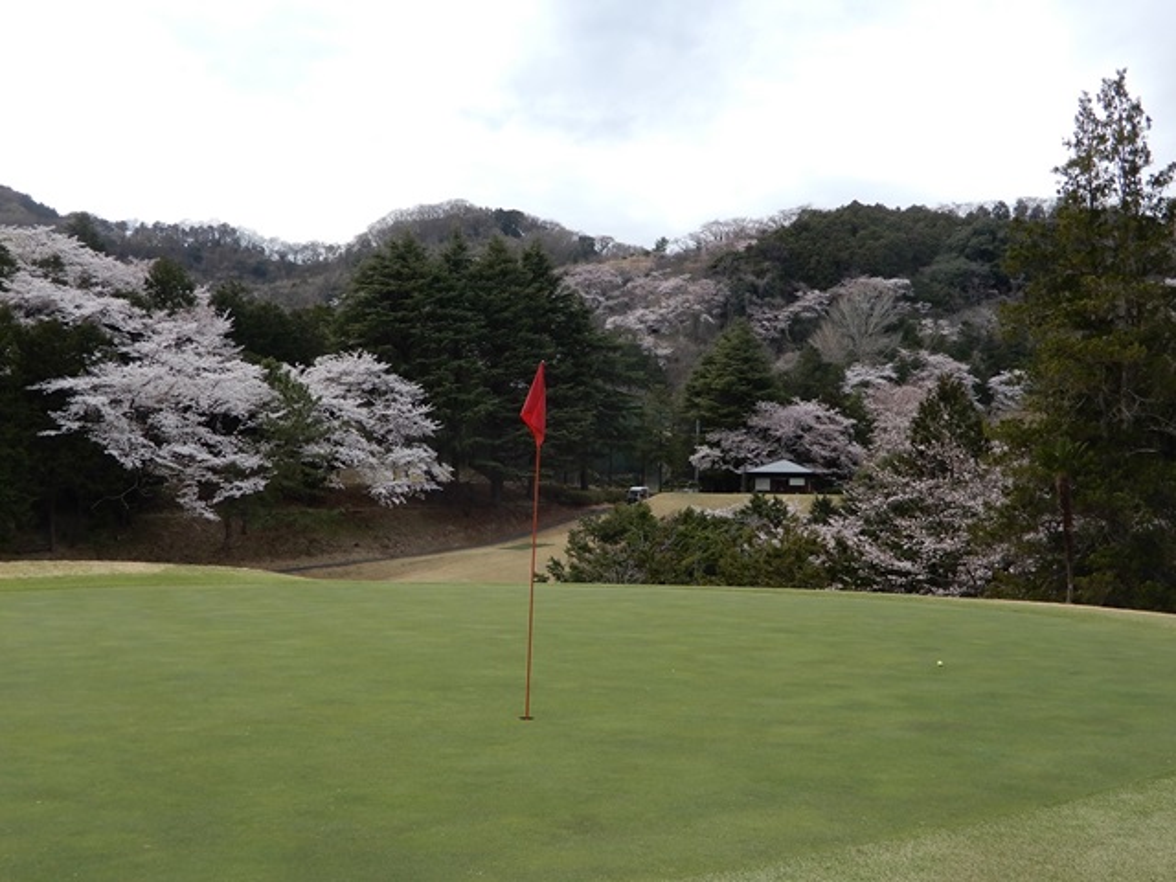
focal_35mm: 38
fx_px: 1291
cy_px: 441
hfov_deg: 49.0
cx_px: 588
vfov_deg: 37.7
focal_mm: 6.8
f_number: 4
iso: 80
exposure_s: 1/400
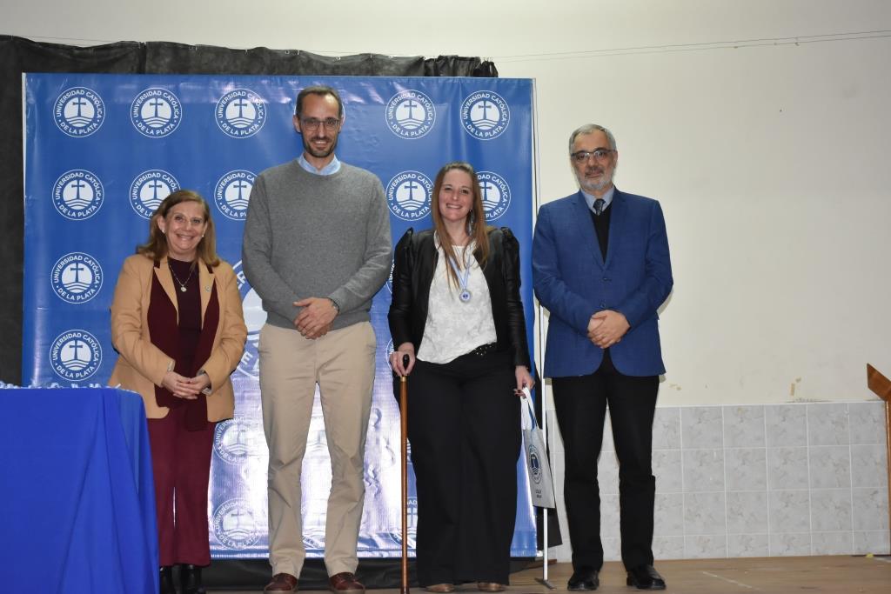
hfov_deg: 29.9
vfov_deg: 20.2
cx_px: 446
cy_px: 297
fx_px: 1671
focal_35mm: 68
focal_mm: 45
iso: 1600
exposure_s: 1/60
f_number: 8
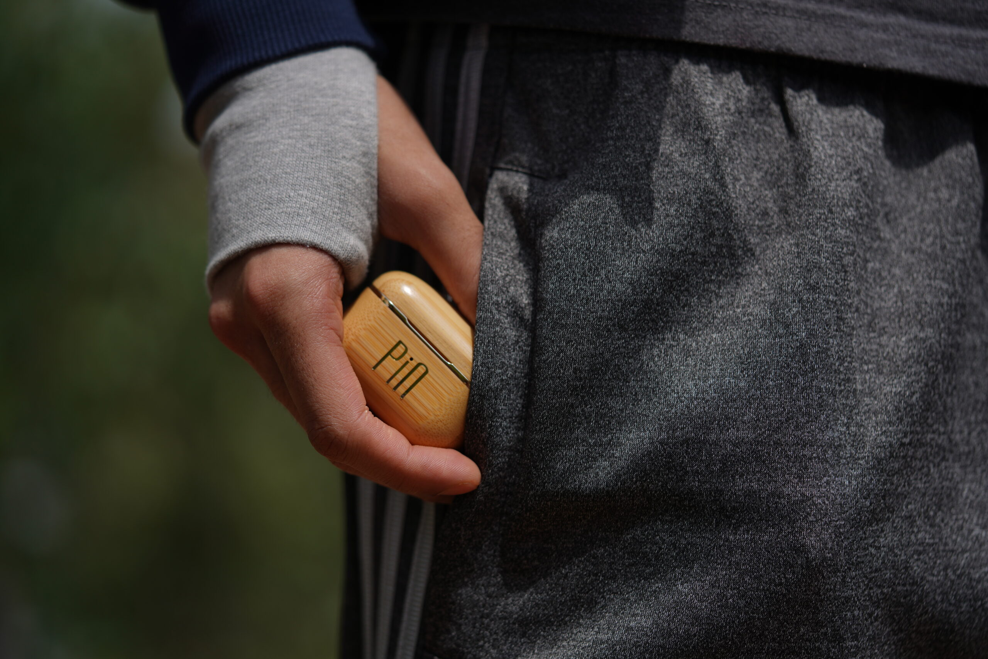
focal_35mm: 90
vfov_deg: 15.2
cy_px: 330
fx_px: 2470
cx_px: 494
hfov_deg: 22.6
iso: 64
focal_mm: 90
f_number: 2.8
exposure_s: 1/1600
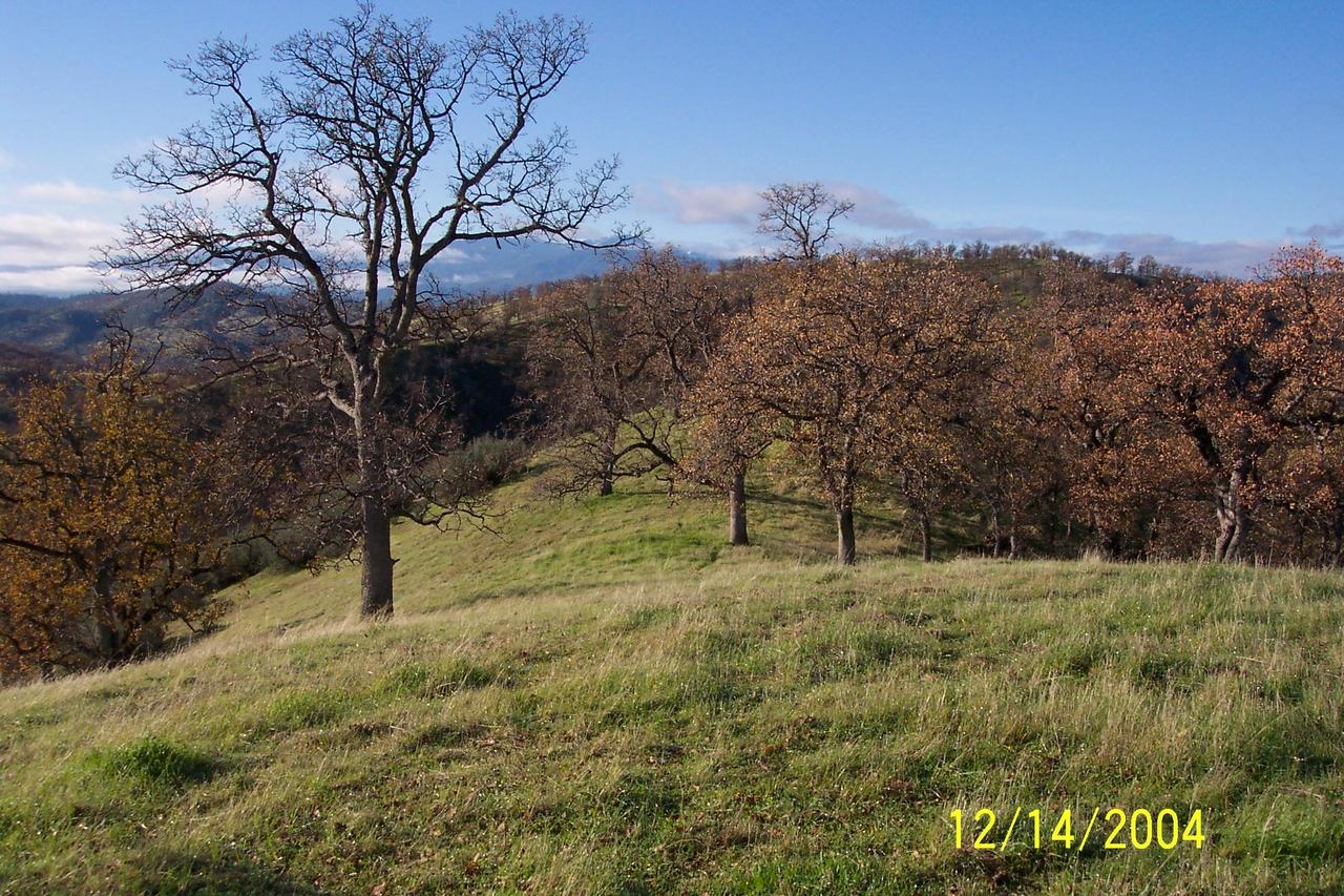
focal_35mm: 38
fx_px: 1418
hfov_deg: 50.7
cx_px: 672
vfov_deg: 35.0
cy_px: 448
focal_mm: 8
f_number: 4.8
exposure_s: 1/700
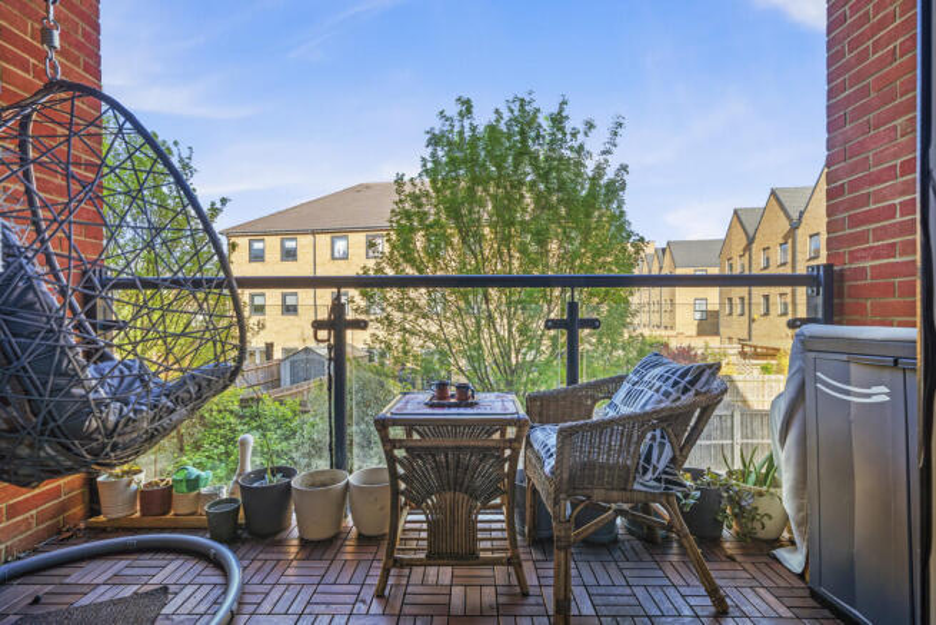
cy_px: 312
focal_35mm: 16
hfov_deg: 96.7
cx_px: 468
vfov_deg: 73.8
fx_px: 416
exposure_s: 1/5
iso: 50
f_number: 10
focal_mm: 16
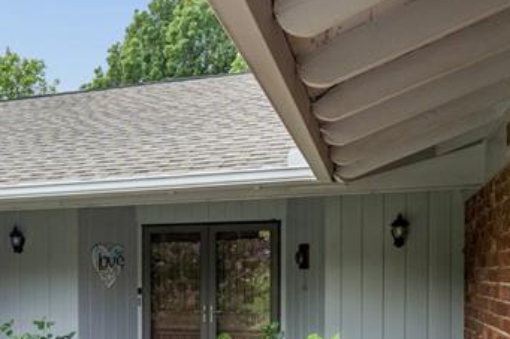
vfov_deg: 26.0
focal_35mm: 51
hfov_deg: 36.3
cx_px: 44
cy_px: 273
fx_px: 722
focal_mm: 17
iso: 200
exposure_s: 1/20
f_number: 8
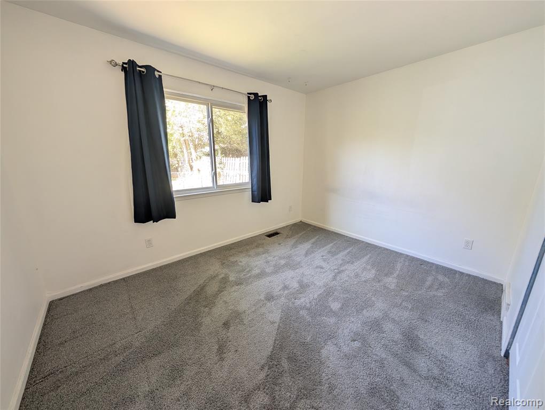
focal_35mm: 12
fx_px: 189
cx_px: 272
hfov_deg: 110.5
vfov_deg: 94.6
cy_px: 205
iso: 98
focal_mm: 2.02
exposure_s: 1/90.1
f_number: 1.7
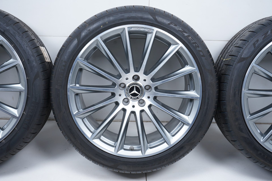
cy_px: 90
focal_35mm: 46
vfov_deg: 29.2
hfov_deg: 42.8
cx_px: 136
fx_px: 347
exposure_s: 1/125
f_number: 7.1
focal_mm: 46
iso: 250
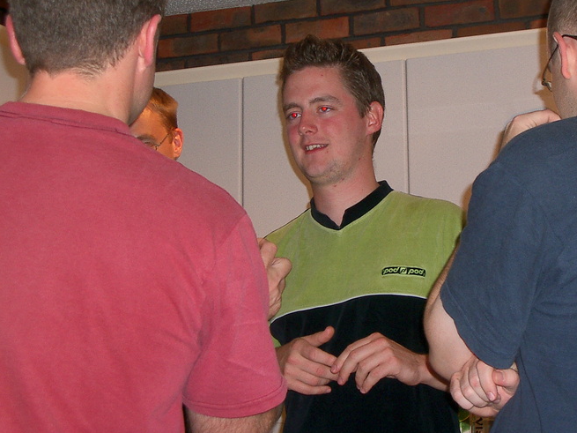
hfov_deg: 25.9
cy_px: 183
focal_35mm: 75
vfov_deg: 19.6
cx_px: 348
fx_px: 1250
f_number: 3.5
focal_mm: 10.2
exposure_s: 1/40
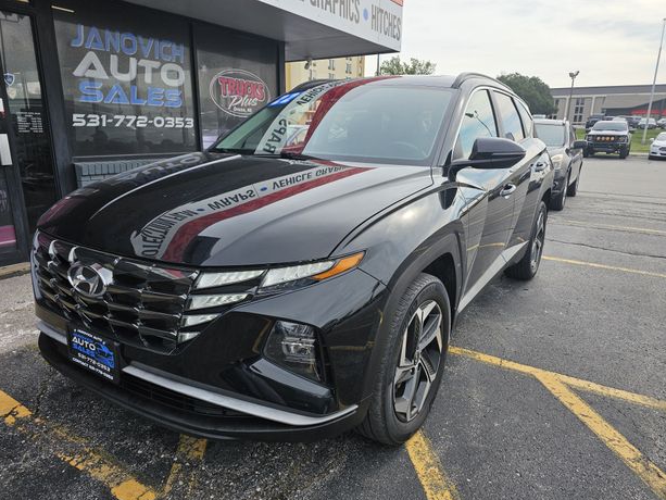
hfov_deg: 71.6
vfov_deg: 56.8
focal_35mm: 24
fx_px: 462
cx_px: 328
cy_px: 260
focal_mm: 6.3
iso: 12
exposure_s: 1/475
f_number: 1.7
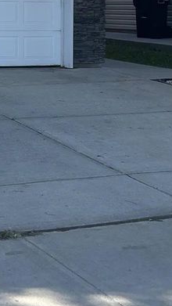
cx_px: -69
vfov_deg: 21.0
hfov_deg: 11.8
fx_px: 803
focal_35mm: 99
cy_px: 16
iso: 50
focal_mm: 5.7
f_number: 1.5
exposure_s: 1/1135
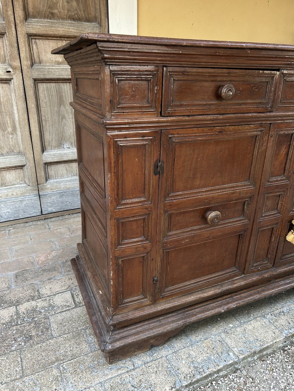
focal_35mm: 26
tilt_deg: -19.0
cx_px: 147
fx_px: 294
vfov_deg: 67.3
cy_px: 196
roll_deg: -0.9
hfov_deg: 53.1
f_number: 1.5
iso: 160
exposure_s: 1/60
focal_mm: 5.7
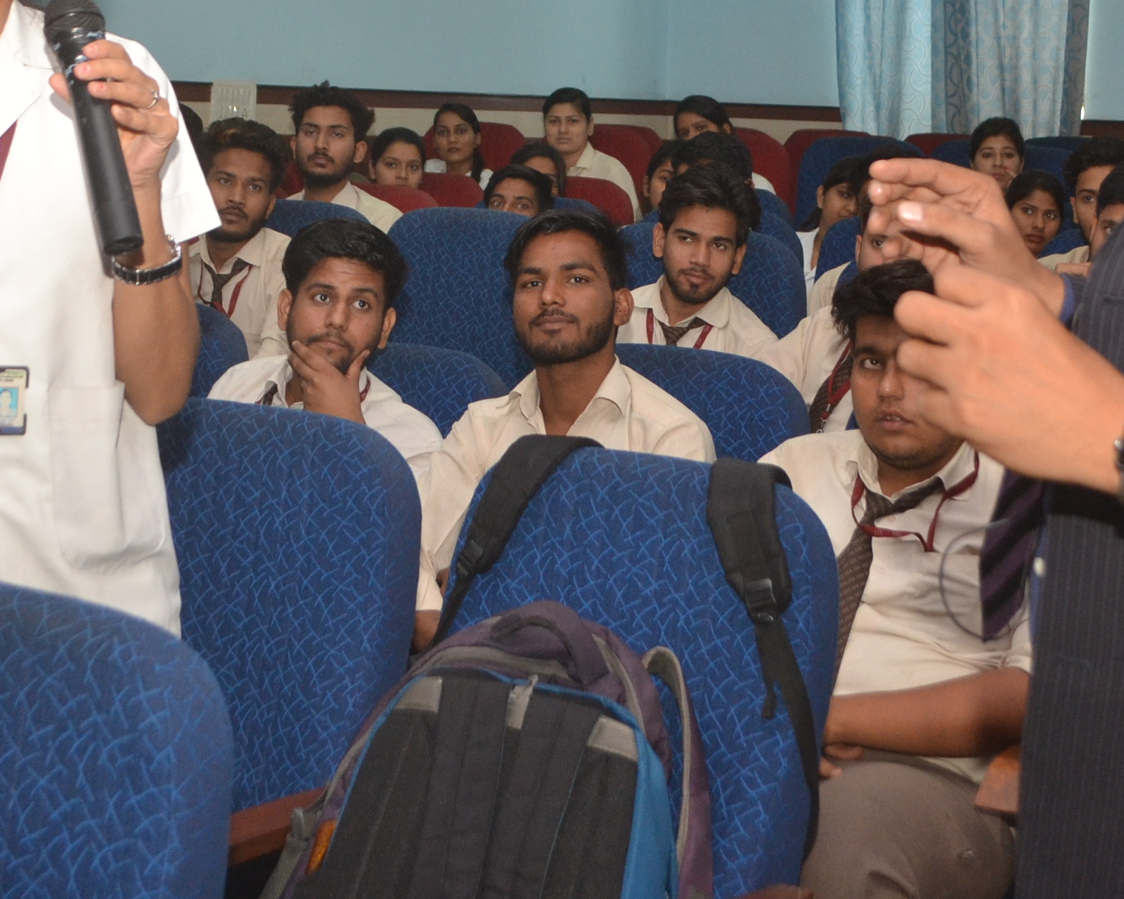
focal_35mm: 73
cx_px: 520
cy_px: 102
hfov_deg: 26.0
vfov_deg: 20.6
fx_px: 2429
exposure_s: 1/125
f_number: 5
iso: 800
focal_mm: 24
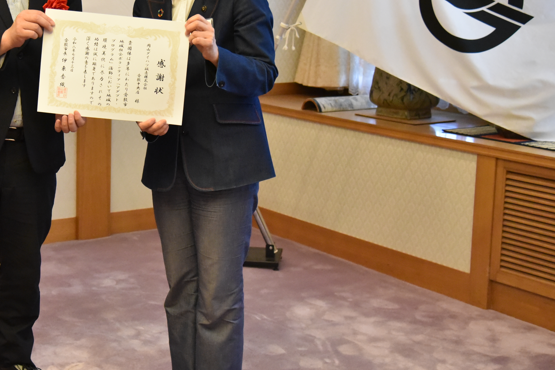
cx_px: 142
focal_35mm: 73
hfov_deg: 27.3
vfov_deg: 18.7
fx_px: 1126
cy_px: 139
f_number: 4
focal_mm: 44
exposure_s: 1/250
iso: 9000
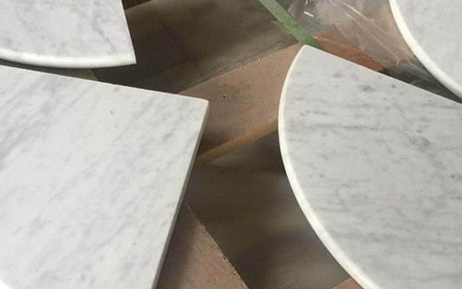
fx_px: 567
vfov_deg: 28.6
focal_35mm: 45
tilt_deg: -50.9
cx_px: 267
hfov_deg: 44.2
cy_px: 134
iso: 50
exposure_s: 1/17
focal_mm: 4.15
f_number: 2.2
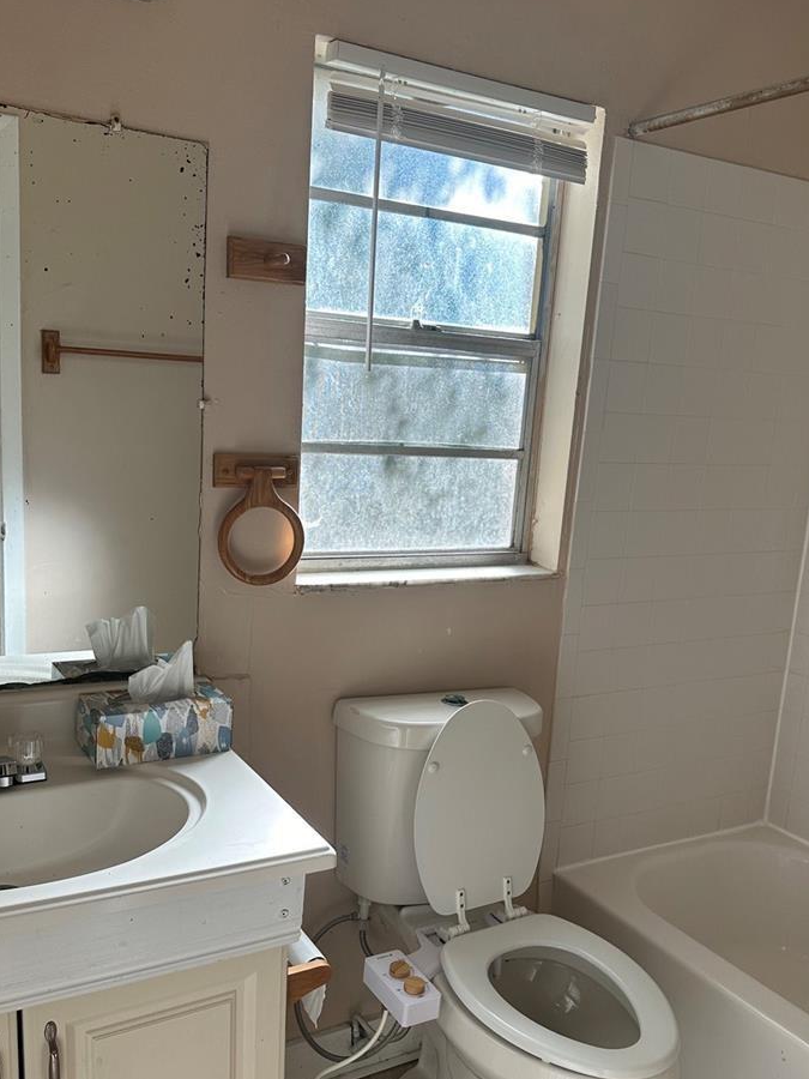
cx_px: 419
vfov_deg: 56.7
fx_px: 997
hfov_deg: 44.2
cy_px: 598
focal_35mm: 32
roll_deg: -4.3
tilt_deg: -11.4
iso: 80
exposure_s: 1/361
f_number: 1.78
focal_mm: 6.86
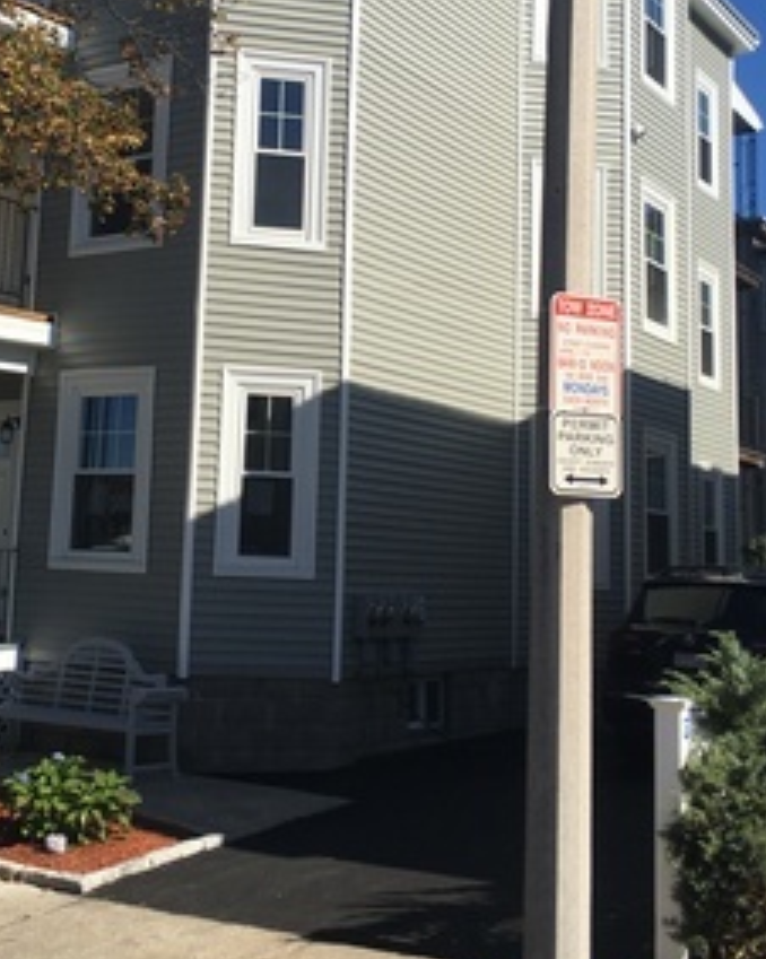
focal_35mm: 50
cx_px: 242
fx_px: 1418
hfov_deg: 30.0
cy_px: 335
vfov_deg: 37.0
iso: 25
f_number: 2.2
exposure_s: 1/1832
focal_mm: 4.15
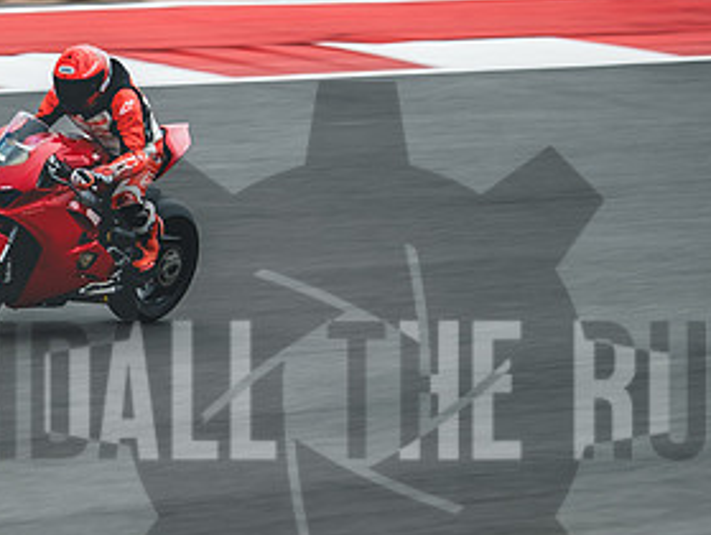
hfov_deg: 2.5
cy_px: 346
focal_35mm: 787
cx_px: 170
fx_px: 16186
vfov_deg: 1.9
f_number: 2
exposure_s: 1/250
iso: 160
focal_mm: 200
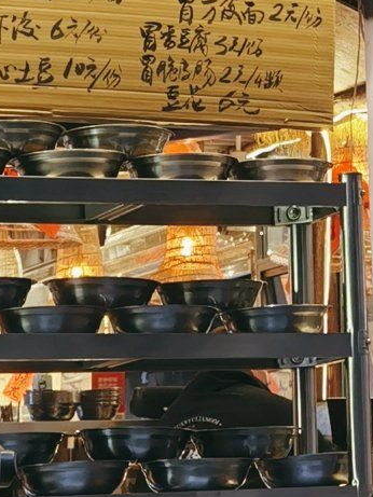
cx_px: 457
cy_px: -210
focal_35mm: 160
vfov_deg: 11.9
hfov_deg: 9.2
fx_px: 2298
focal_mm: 6.71
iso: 64
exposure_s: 1/100
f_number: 1.9
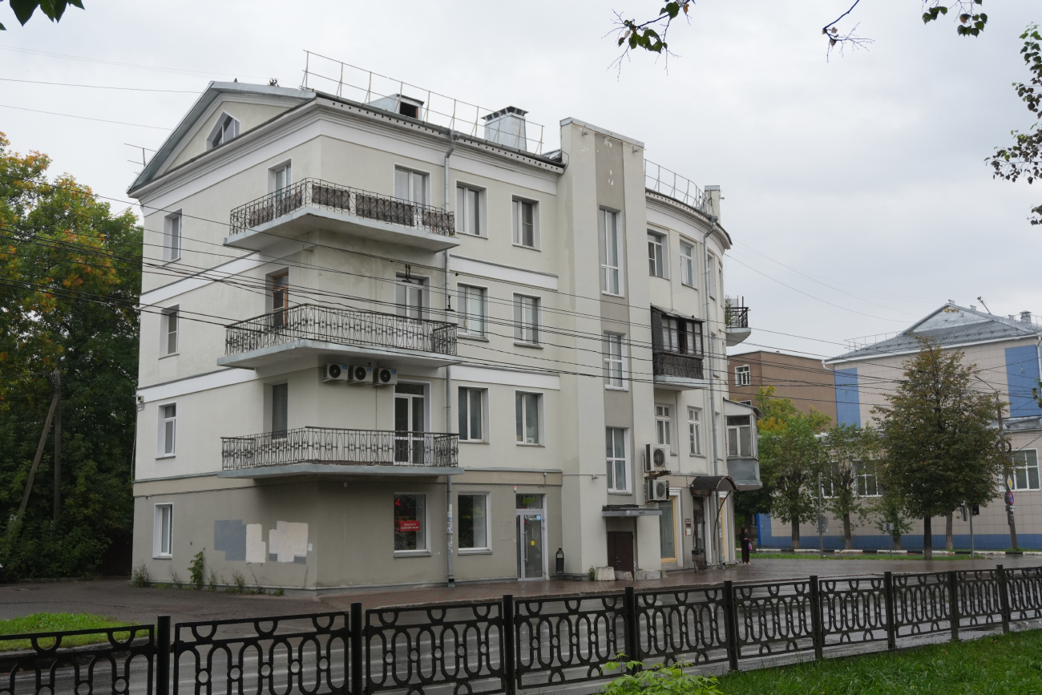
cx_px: 521
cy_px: 348
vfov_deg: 34.2
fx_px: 1129
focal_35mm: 39
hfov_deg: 49.5
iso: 500
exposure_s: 1/160
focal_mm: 26
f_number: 4.5
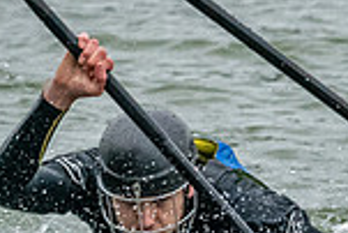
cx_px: 67
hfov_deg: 1.4
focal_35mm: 1441
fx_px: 13943
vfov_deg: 1.0
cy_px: 335
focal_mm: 250
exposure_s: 1/3200
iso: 3200
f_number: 8
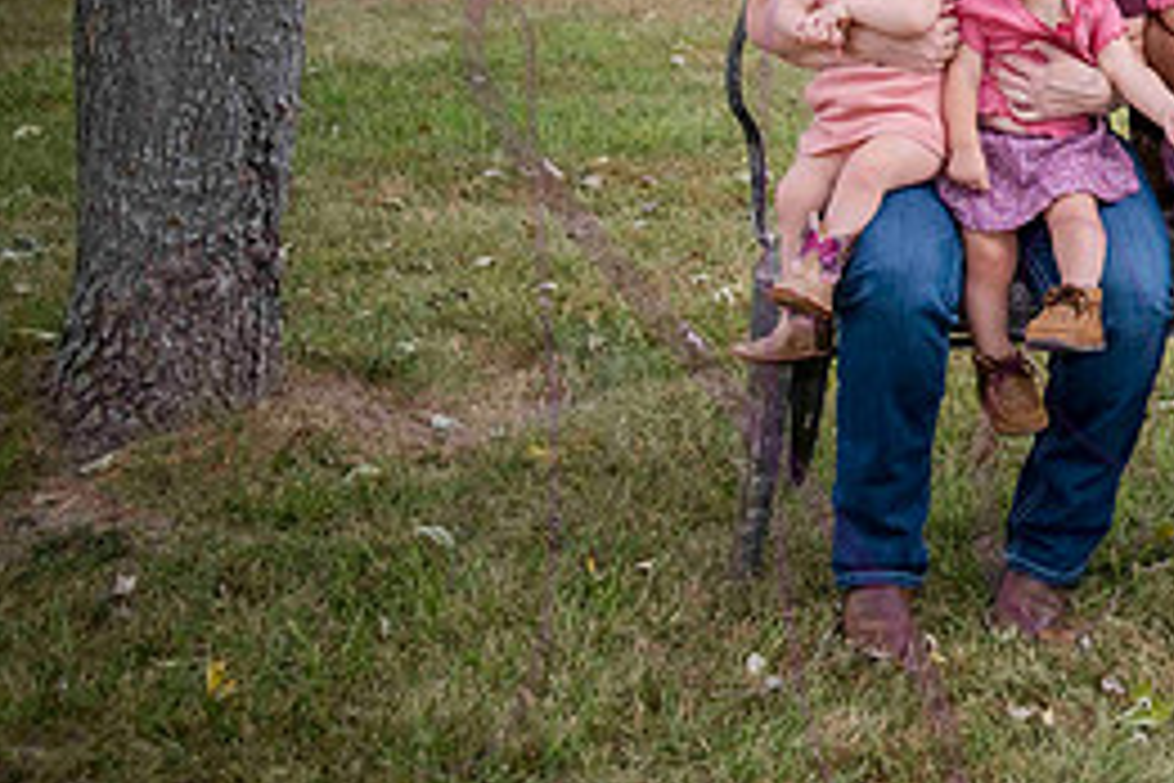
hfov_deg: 26.7
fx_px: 2315
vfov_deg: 18.8
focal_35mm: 71
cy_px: 38
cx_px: 1219
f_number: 4
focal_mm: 32
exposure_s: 1/640
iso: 400
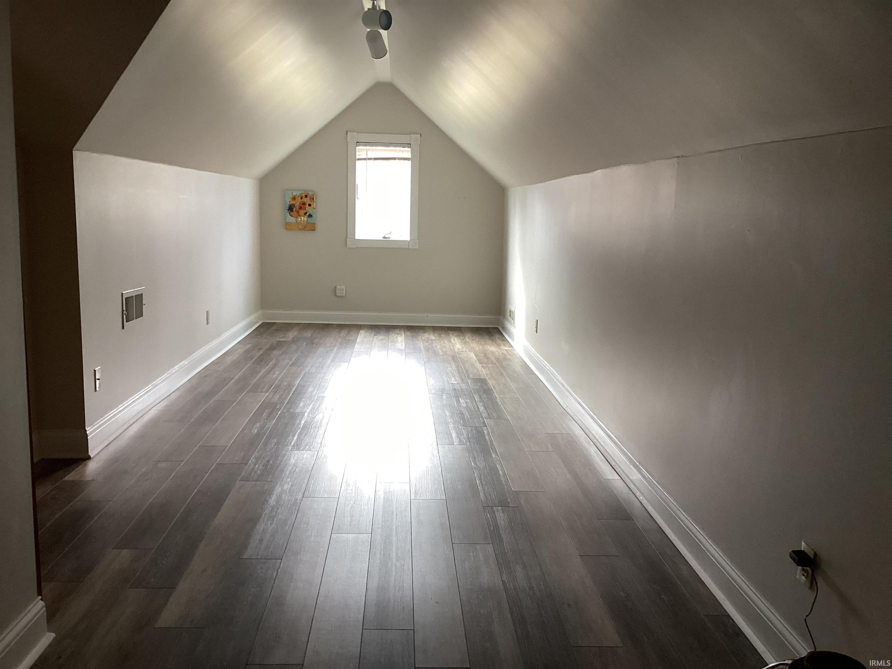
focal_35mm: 31
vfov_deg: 45.4
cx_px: 446
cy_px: 334
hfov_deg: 58.4
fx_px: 799
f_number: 2.4
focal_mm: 3.3
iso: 160
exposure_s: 1/60
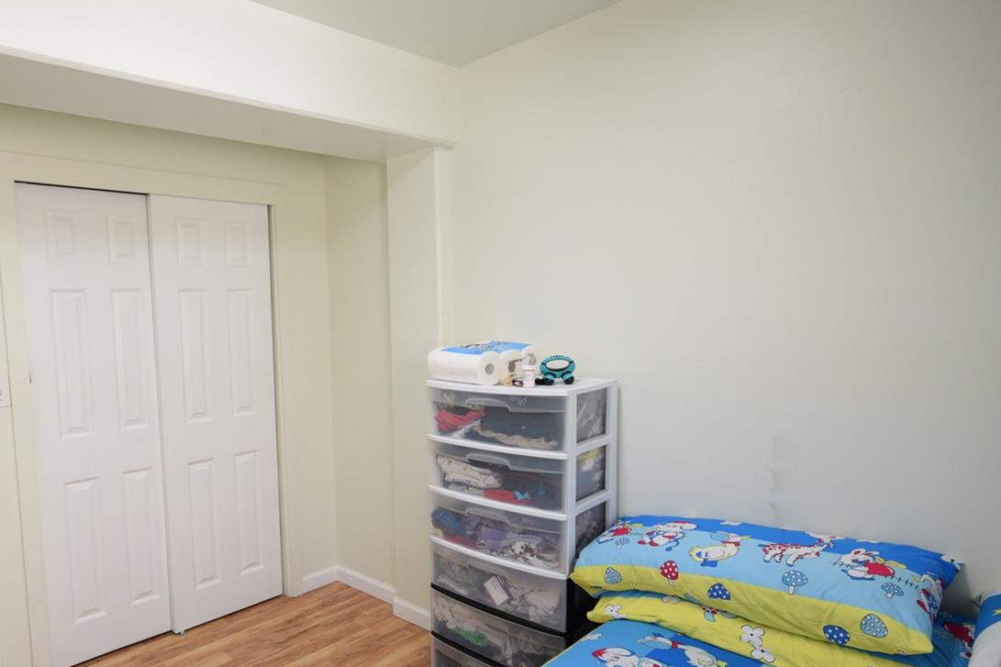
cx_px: 316
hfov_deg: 75.6
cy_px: 373
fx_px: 612
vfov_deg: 57.1
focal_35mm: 22
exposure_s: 1/13
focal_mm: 10
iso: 400
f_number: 9
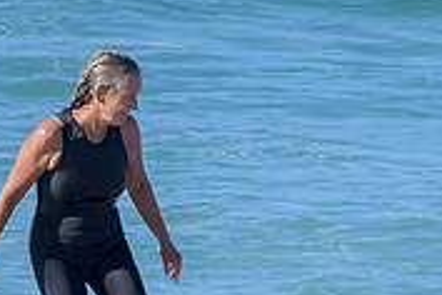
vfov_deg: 0.6
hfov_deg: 0.9
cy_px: 372
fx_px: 28212
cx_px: 307
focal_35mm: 2298
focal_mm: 550
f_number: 11
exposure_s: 1/1250
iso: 640
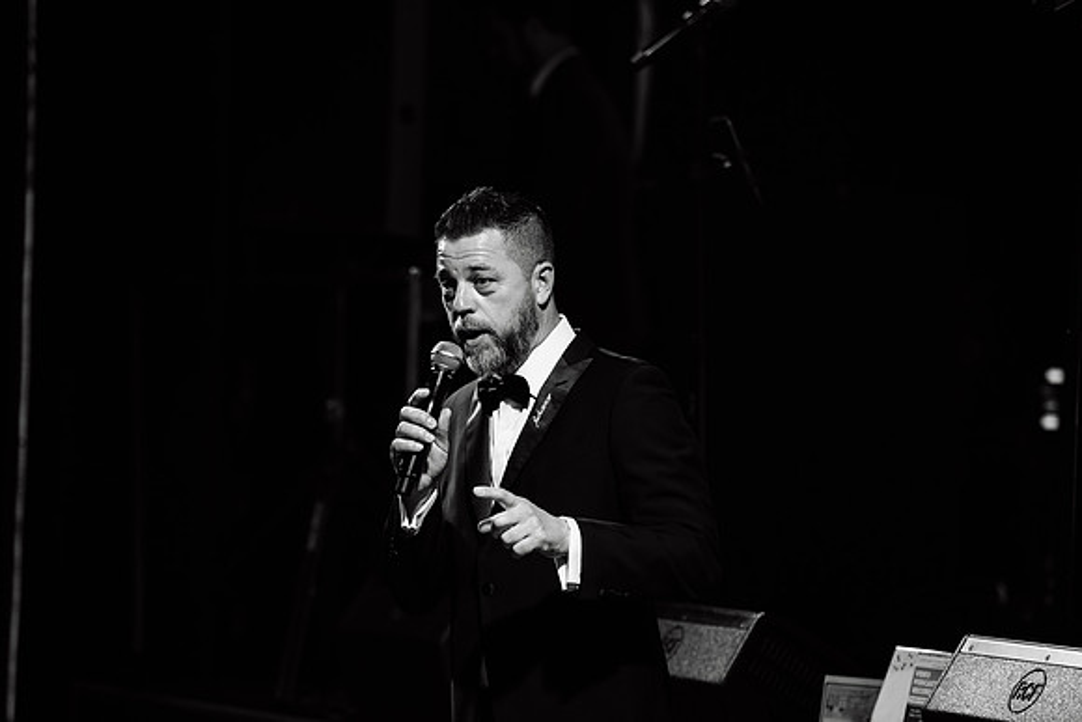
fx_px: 4810
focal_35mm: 160
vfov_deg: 8.6
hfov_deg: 12.8
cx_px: 541
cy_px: 361
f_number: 3.5
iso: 1600
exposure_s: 1/200
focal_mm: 160
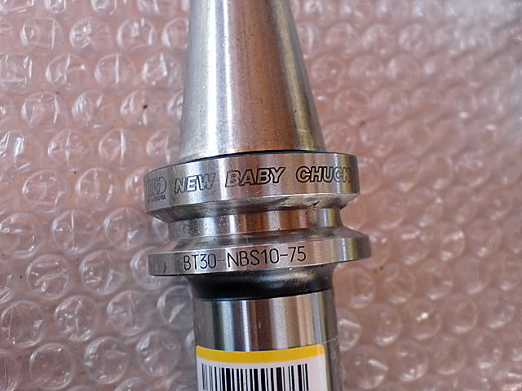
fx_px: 528
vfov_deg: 40.7
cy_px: 196
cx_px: 261
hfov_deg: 52.6
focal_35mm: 35
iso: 160
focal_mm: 6.3
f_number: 3.1
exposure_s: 1/60
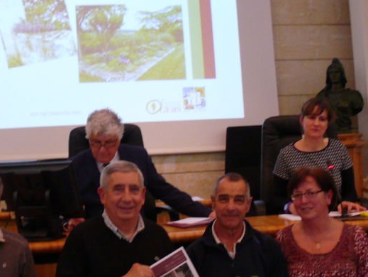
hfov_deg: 27.6
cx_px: 76
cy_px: 165
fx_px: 734
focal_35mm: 69
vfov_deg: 21.3
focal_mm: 7.4
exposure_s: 1/30
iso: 200
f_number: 2.8
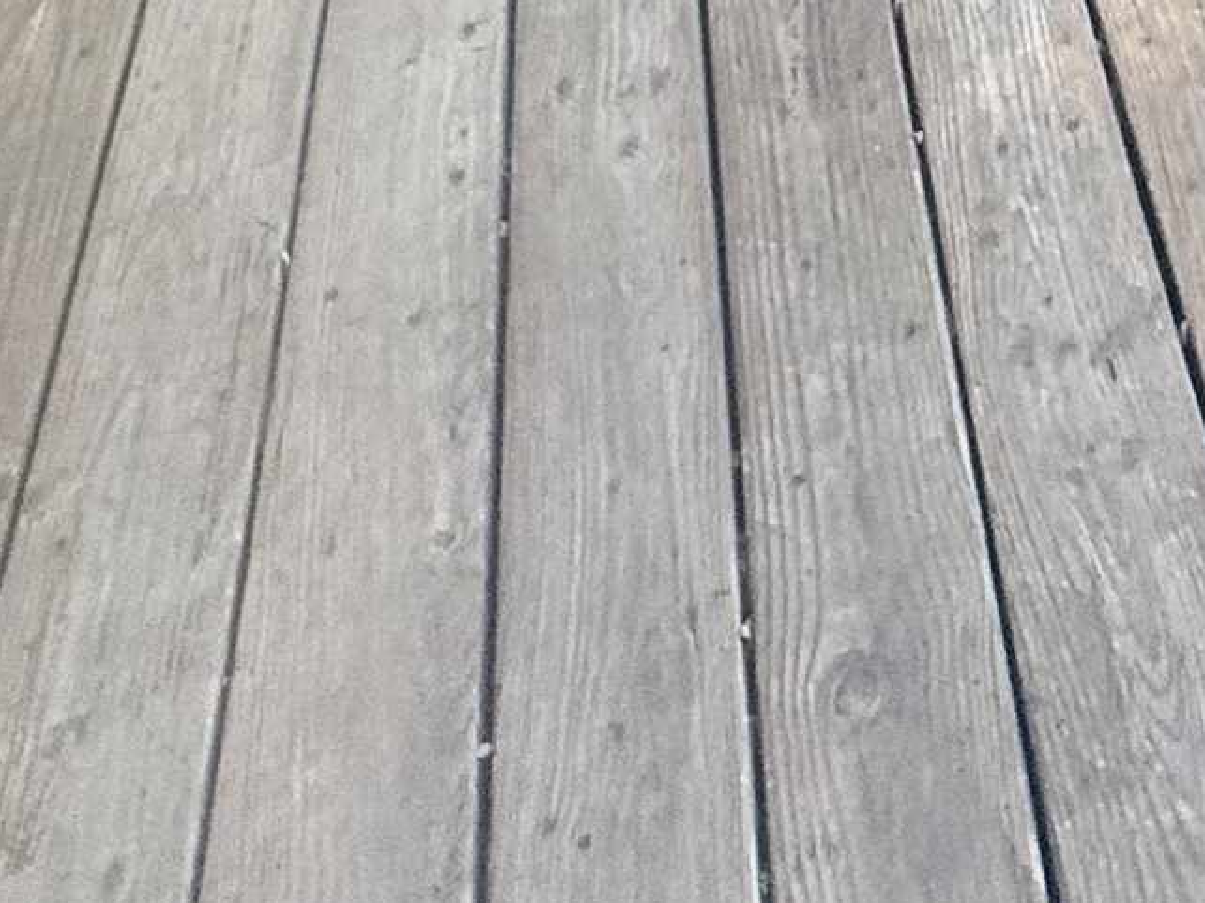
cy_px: -873
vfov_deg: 16.8
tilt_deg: -22.2
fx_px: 2331
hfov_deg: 24.1
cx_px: 1704
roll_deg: +2.4
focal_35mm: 67
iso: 80
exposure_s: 1/99
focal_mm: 2.22
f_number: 2.2
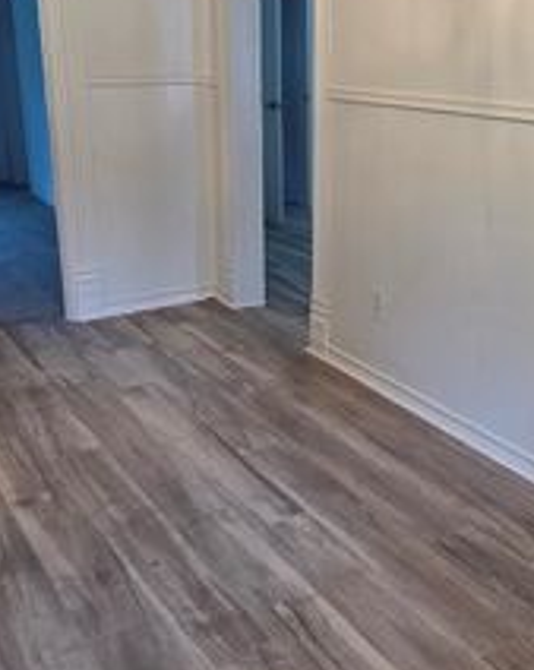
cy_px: 299
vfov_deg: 45.8
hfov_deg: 36.7
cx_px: 376
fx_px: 792
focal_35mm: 40
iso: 160
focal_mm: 2.2
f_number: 2.2
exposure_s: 1/60
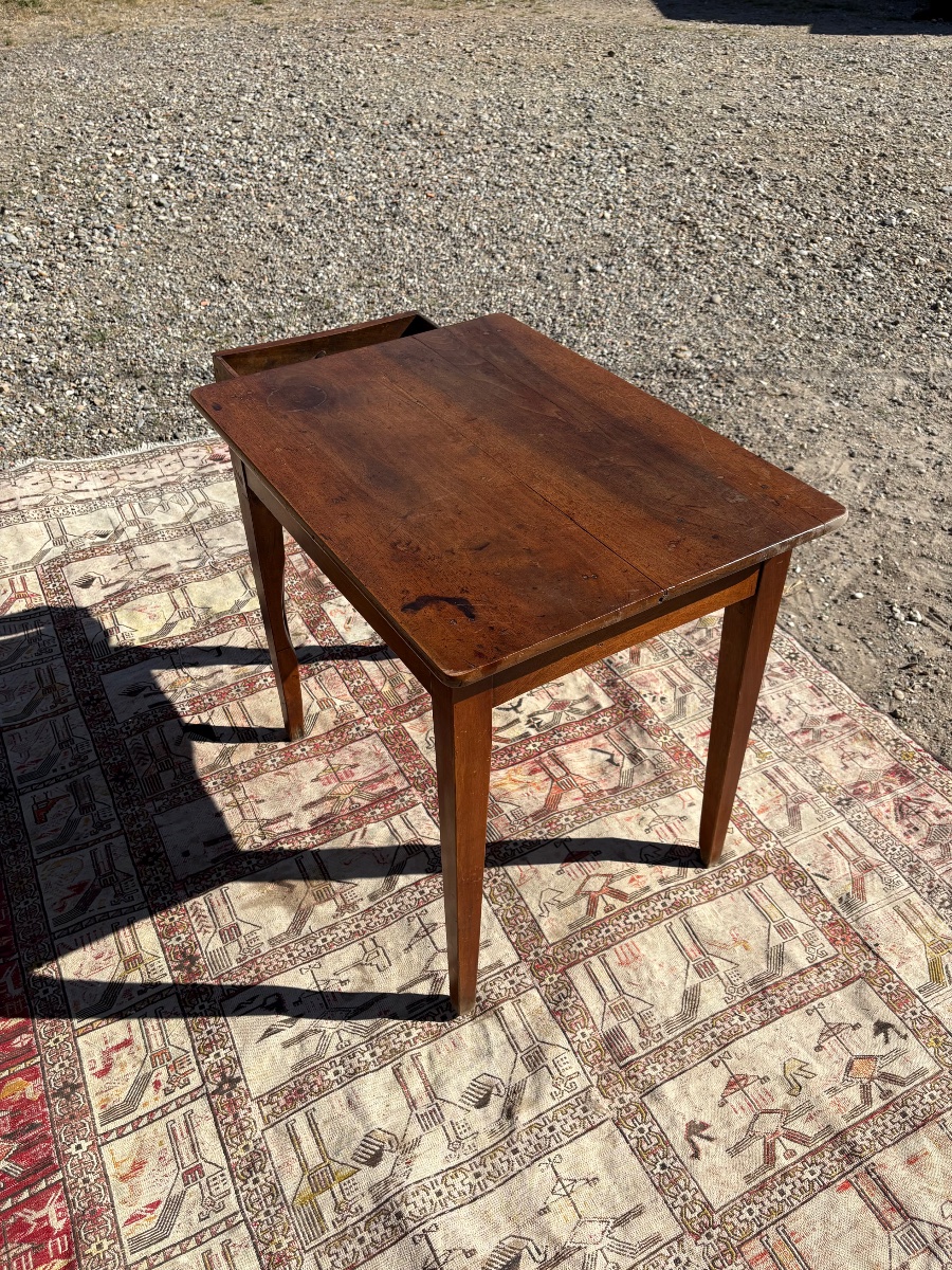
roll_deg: +1.7
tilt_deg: -38.1
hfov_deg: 53.1
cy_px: 635
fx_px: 953
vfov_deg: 67.3
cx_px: 476
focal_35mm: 26
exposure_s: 1/4329
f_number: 1.6
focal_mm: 5.96
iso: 50
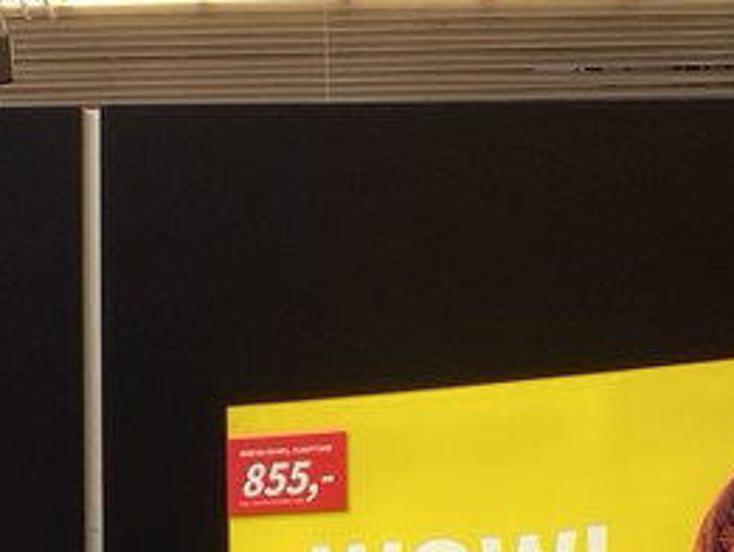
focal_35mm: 102
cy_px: 958
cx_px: 368
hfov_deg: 19.3
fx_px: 2164
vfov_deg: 13.2
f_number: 1.8
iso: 50
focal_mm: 4.25
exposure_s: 1/100
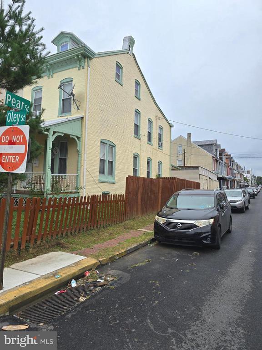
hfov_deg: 58.9
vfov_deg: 73.9
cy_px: 175
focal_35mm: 23
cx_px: 131
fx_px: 232
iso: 12
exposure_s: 1/401
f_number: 1.7
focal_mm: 6.3
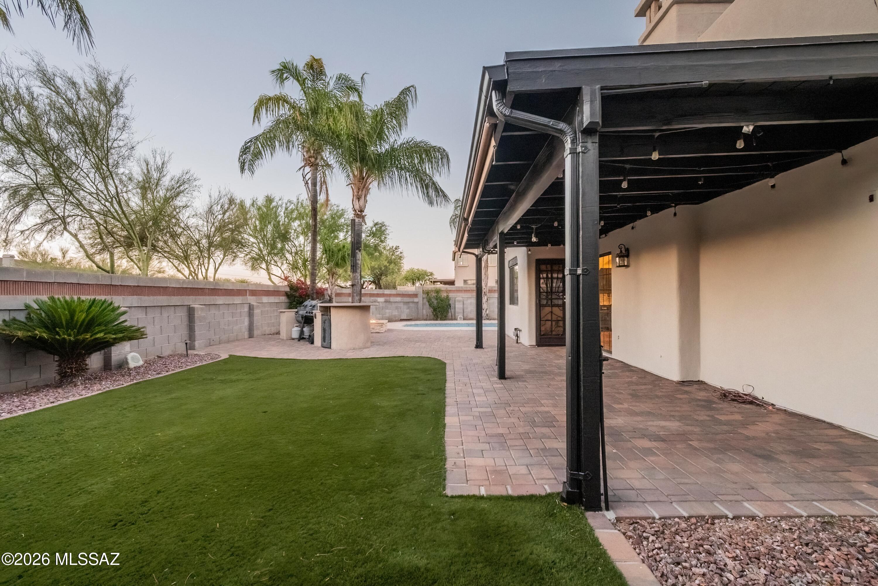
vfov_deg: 77.3
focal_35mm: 15
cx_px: 439
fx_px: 366
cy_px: 293
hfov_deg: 100.4
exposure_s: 1/25
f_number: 13
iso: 2000
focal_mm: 10
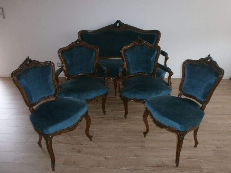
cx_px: 116
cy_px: 86
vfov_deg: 51.4
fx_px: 180
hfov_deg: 65.3
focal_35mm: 27
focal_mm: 4.8
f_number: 2.9
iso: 125
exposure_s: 1/30
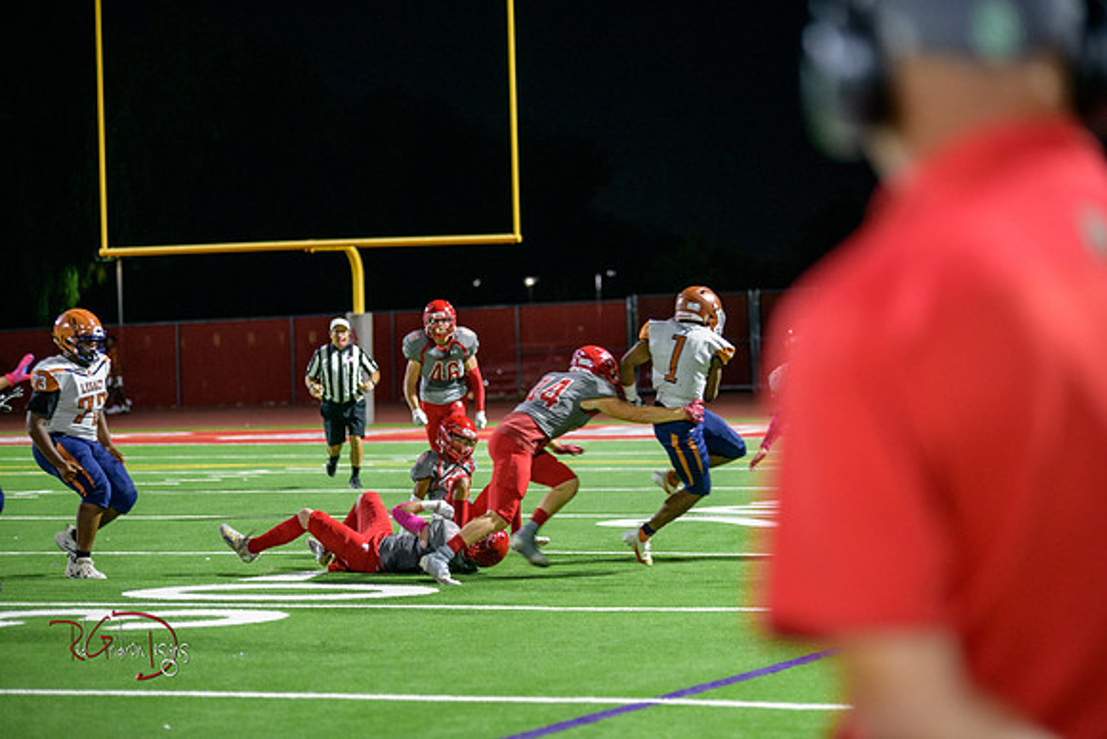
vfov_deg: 11.2
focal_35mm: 122
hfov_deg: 16.8
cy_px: 370
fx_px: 3752
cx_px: 554
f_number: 2.8
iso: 1600
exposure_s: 1/250
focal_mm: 122
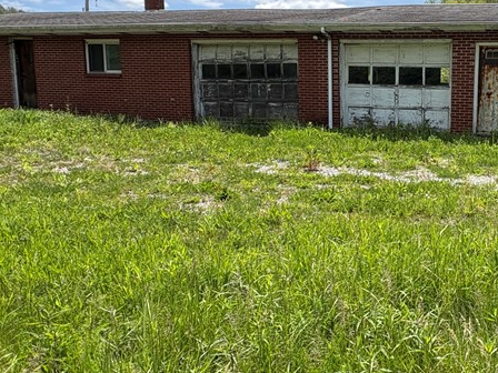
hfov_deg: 51.8
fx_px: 460
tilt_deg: -6.8
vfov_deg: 43.9
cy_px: 145
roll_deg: -0.9
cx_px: 424
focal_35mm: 32
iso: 64
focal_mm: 2.22
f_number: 2.2
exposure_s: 1/1477
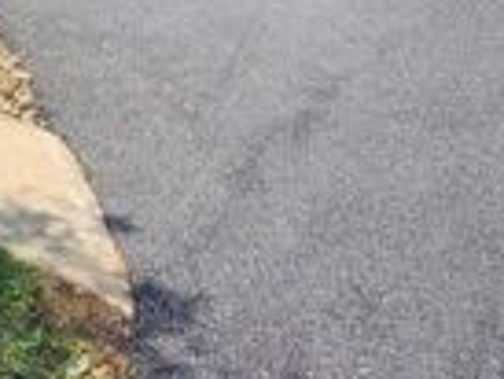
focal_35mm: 76
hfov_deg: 25.0
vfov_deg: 17.9
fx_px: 1108
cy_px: -144
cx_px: 66
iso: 50
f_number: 2.2
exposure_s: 1/1465
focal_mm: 2.2
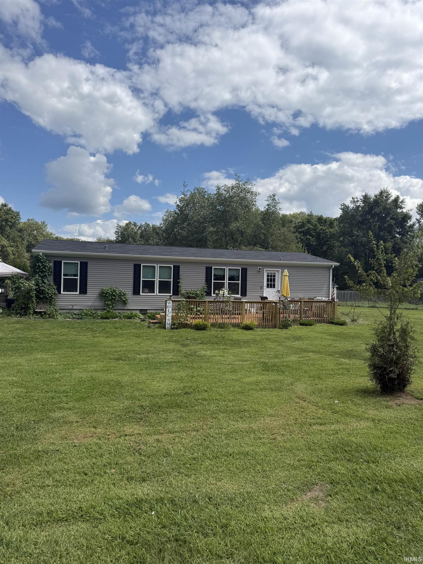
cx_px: 212
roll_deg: -1.8
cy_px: 282
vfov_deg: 71.6
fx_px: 391
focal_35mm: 24
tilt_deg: +0.6
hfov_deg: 56.8
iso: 80
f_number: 1.78
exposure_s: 1/6173
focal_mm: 6.76
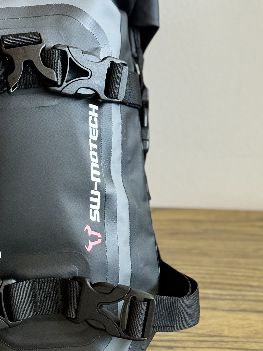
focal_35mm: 114
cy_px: 86
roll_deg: +0.4
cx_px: 24
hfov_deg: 12.9
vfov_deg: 17.2
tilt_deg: -20.0
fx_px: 1155
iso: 160
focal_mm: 6.76
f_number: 1.78
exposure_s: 1/60
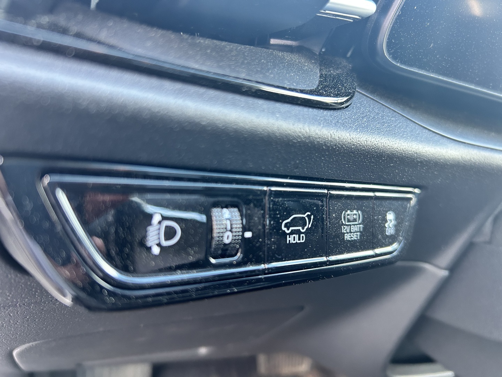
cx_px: 251
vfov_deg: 53.1
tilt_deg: -26.0
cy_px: 188
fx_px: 377
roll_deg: -16.4
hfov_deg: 67.3
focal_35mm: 26
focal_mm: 5.7
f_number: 1.5
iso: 160
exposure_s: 1/60
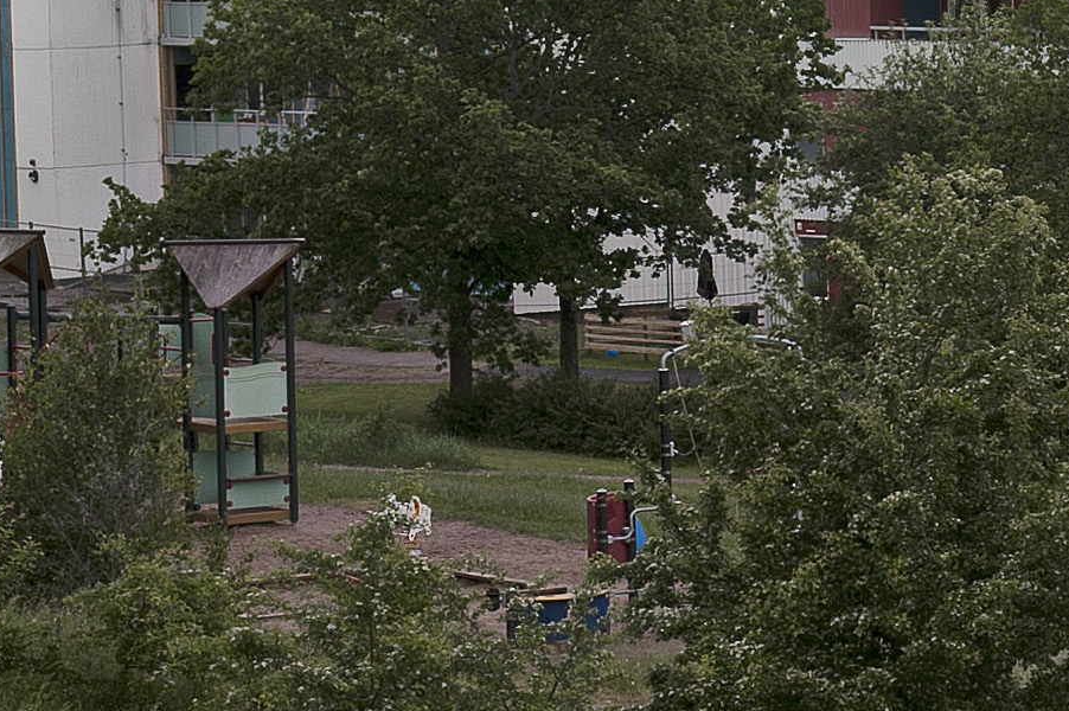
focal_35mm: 236
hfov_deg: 8.3
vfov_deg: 5.8
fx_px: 7003
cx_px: 2206
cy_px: -133
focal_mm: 50
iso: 200
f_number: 9
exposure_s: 1/250
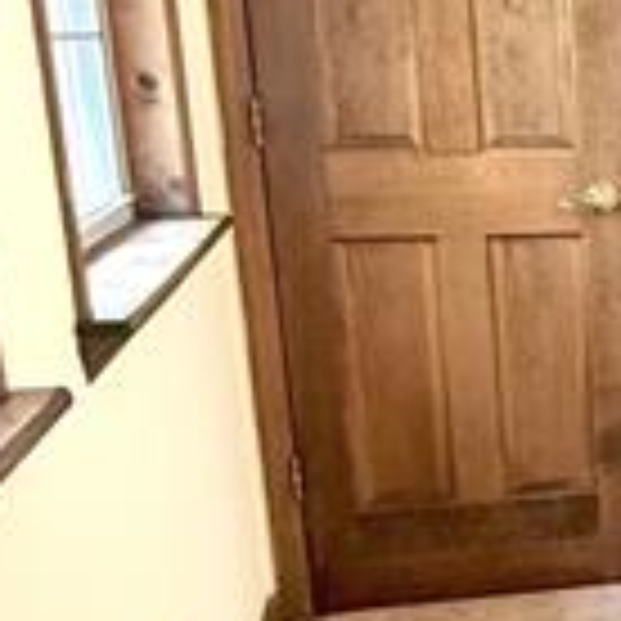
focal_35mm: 69
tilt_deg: -14.4
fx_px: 1400
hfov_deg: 19.7
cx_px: 1062
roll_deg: -2.1
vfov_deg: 24.9
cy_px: 392
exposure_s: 1/120
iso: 320
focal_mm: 2.22
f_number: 2.2
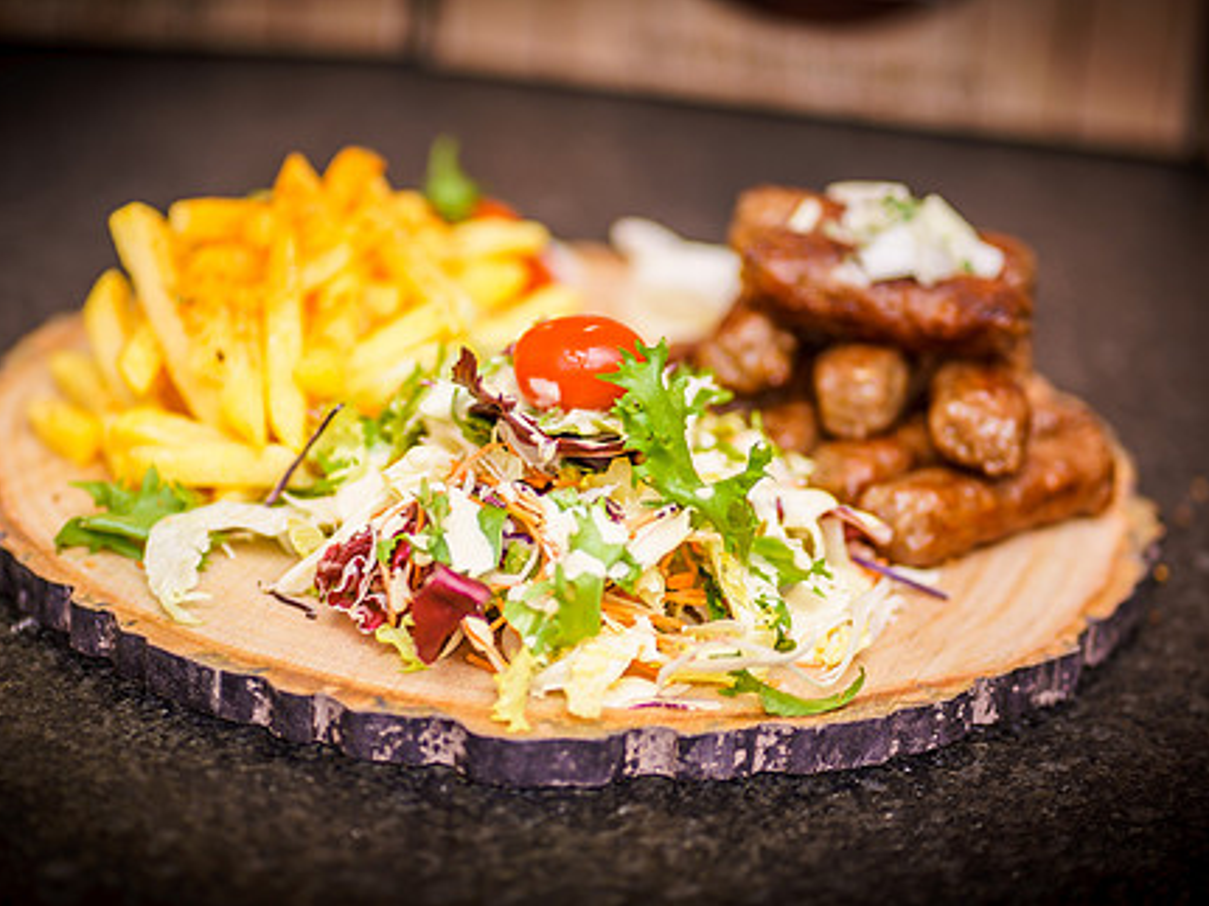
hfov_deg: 16.7
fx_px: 4120
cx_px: 550
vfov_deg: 12.5
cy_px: 522
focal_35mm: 118
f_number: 1.8
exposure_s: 1/80
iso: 100
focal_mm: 85
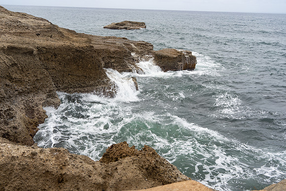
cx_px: 143
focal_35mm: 35
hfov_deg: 54.4
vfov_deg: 37.9
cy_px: 96
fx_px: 278
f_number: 6.3
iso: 100
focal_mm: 35
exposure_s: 1/400
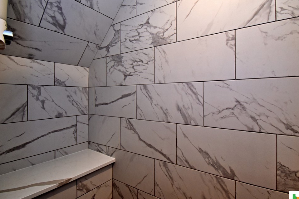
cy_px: 94
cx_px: 167
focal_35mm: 17
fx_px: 141
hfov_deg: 92.9
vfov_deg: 70.4
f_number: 4.5
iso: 800
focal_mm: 10
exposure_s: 1/60
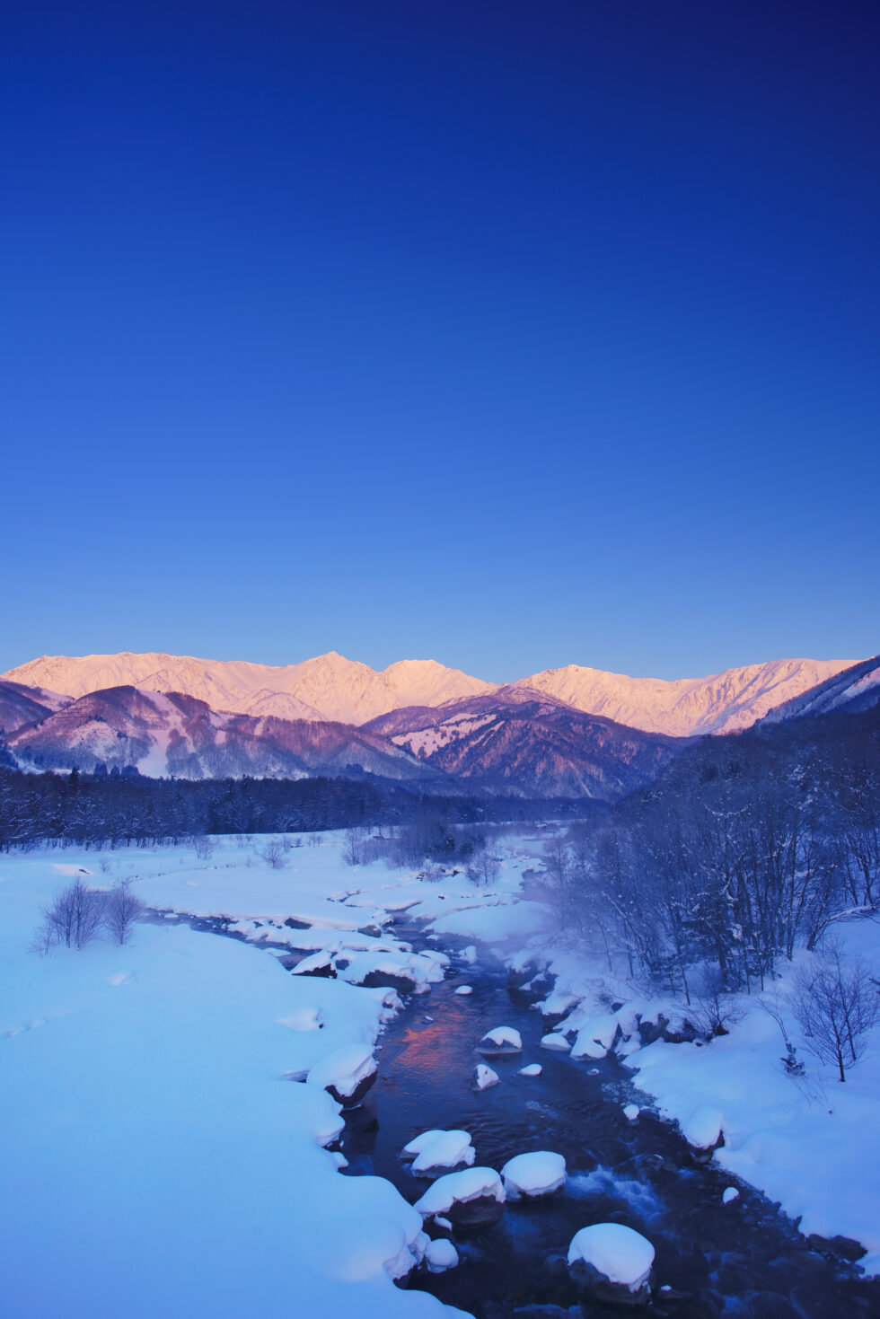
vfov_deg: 78.6
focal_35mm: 22
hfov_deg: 57.2
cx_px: 440
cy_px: 660
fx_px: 806
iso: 50
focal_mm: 22
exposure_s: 1/6
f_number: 11
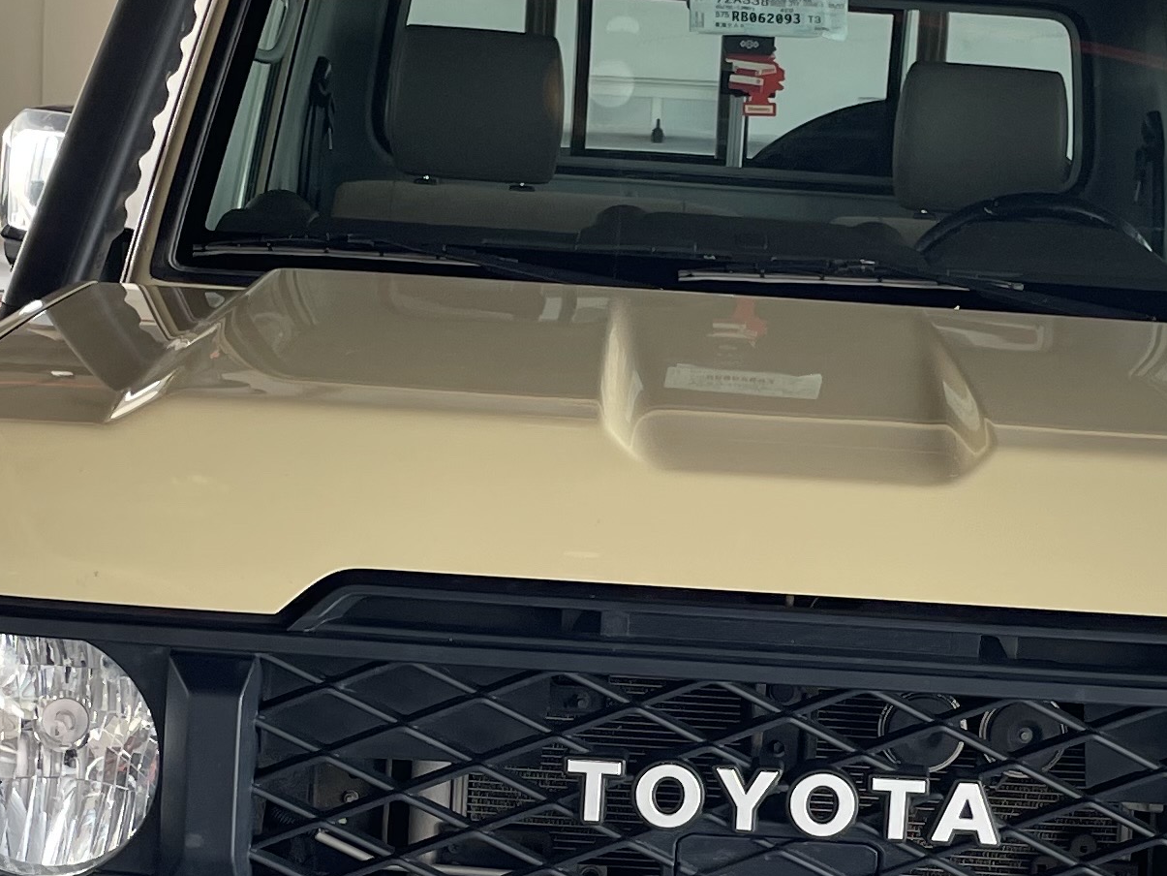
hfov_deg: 22.5
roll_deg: -3.1
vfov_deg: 16.9
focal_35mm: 87
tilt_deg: -7.7
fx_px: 2933
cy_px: 640
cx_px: 682
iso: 50
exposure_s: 1/121
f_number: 1.6
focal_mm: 4.2
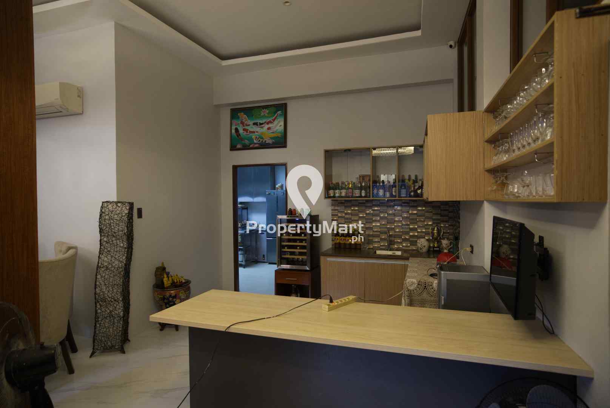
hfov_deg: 85.4
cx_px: 305
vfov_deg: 63.3
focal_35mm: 20
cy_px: 204
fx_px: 331
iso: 640
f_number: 2
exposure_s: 1/100
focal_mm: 13
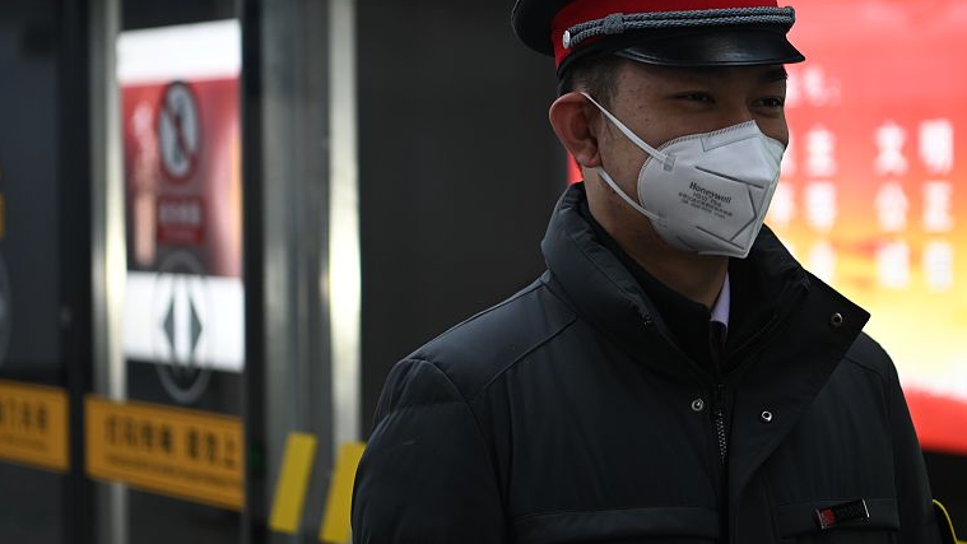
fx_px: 2974
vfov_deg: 10.4
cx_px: 586
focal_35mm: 116
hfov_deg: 18.4
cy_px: 190
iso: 250
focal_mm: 70
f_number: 3.2
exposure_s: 1/80
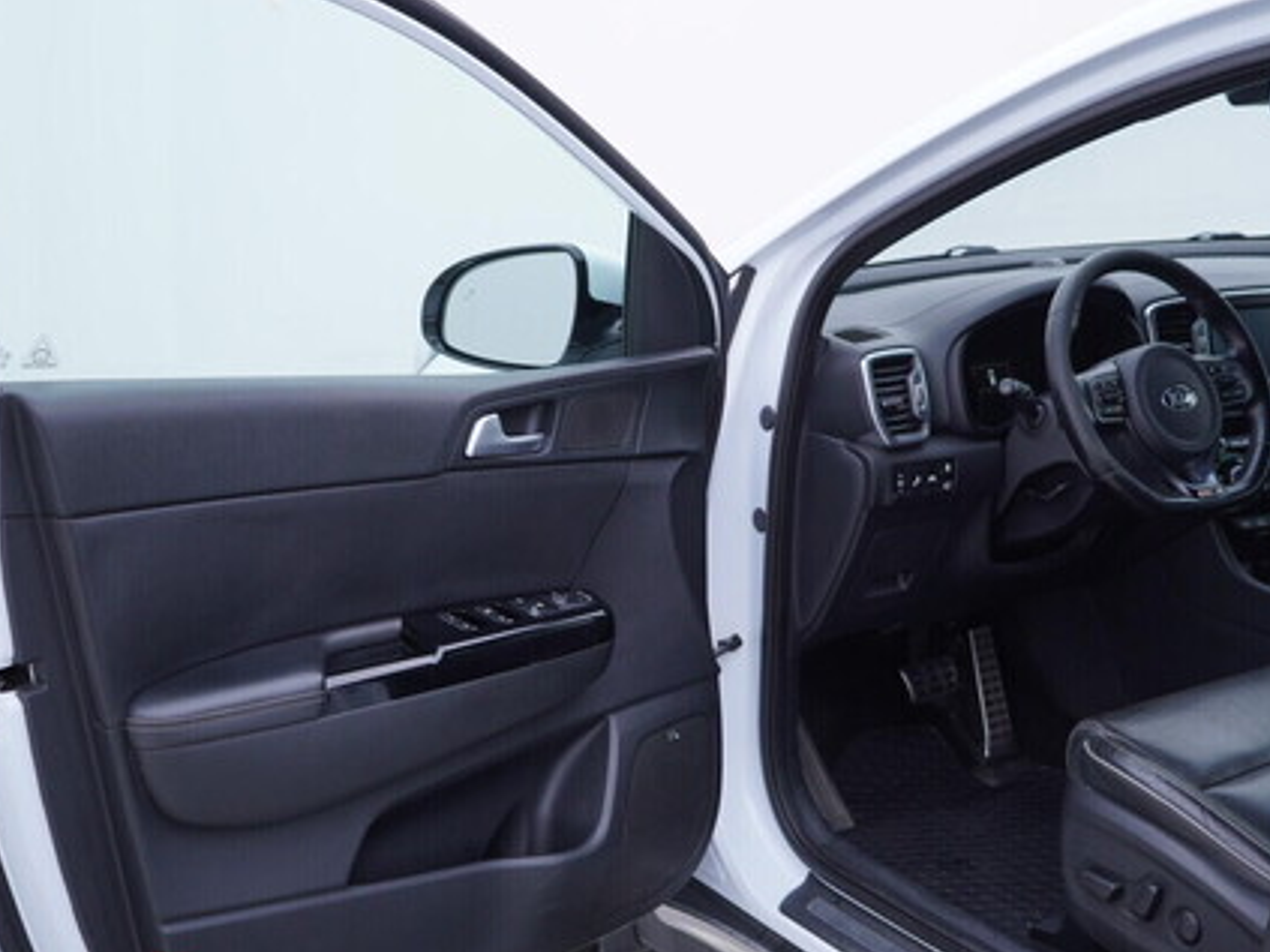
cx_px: 691
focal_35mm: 45
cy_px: 524
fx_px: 1651
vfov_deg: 32.1
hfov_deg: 42.0
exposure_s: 1/60
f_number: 3.5
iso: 125
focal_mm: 24
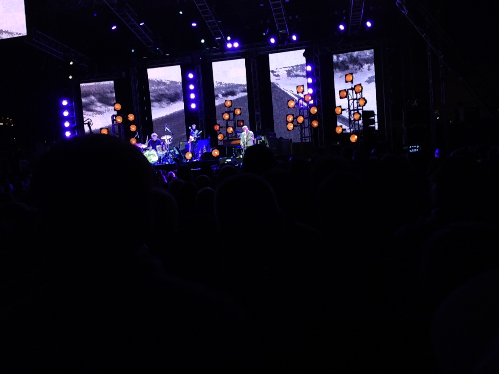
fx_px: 951
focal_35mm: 66
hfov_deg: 29.4
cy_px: 187
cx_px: 250
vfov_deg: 22.3
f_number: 2.4
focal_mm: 4.12
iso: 250
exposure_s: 1/30
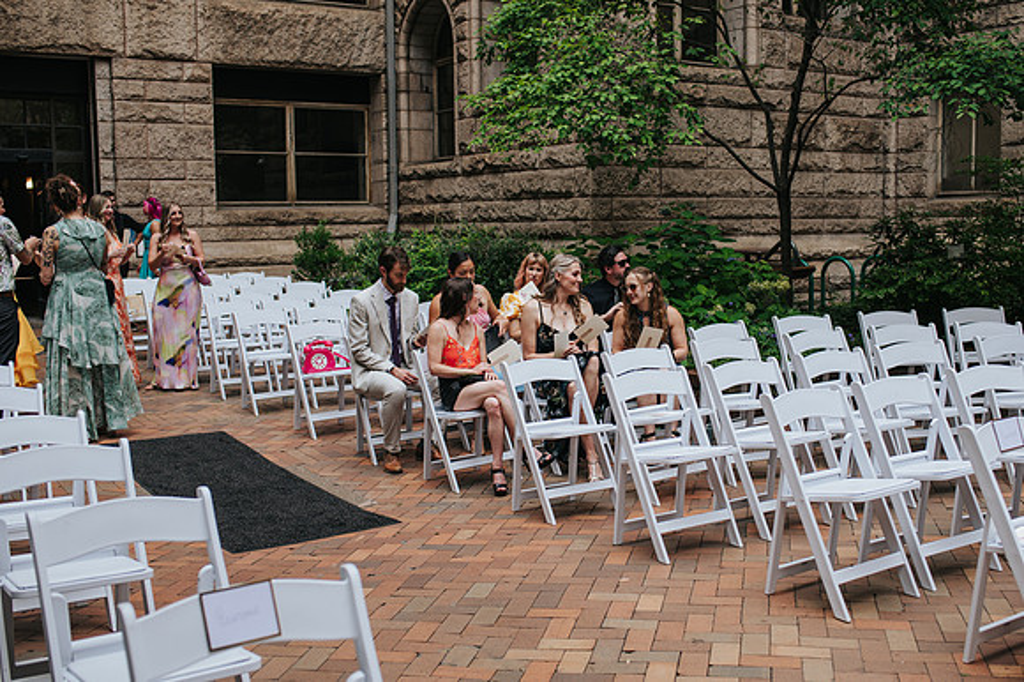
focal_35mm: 40
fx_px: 1144
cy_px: 341
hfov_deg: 48.2
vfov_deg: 33.2
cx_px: 568
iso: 160
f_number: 3.2
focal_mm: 35
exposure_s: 1/400
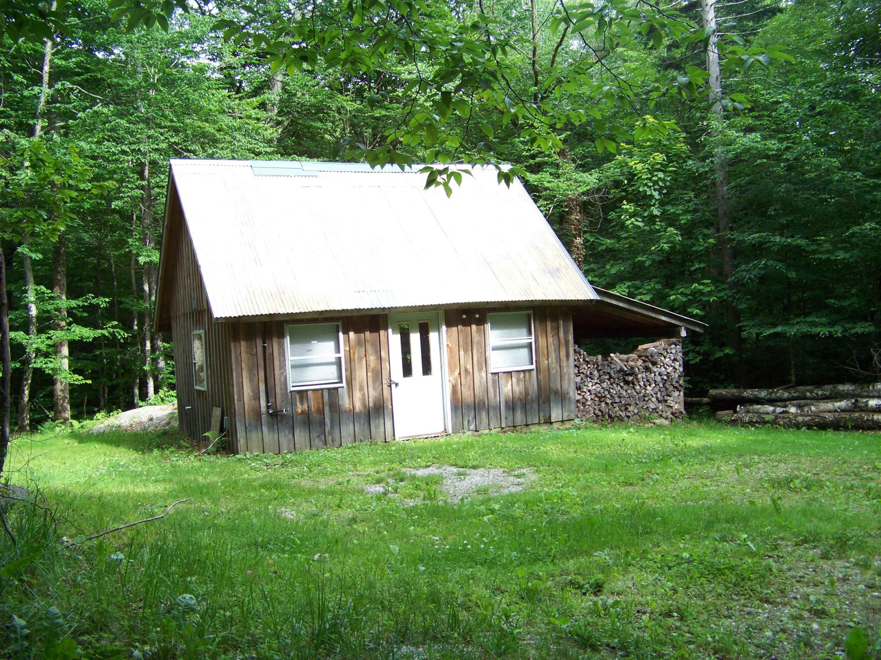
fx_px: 916
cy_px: 330
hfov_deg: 51.4
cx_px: 440
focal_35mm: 36
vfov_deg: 39.7
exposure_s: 1/160
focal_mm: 5.85
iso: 69
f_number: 2.8
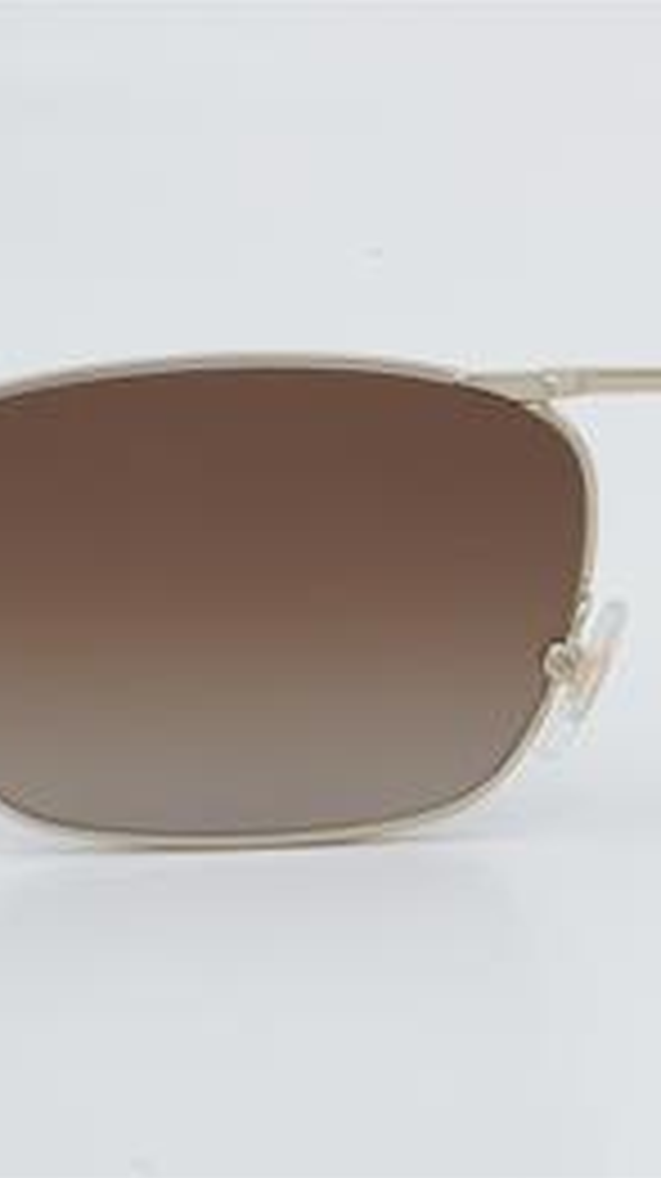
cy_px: 589
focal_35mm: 132
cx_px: 706
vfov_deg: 16.3
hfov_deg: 9.1
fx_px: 4115
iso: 100
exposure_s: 1/3
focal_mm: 55
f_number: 32
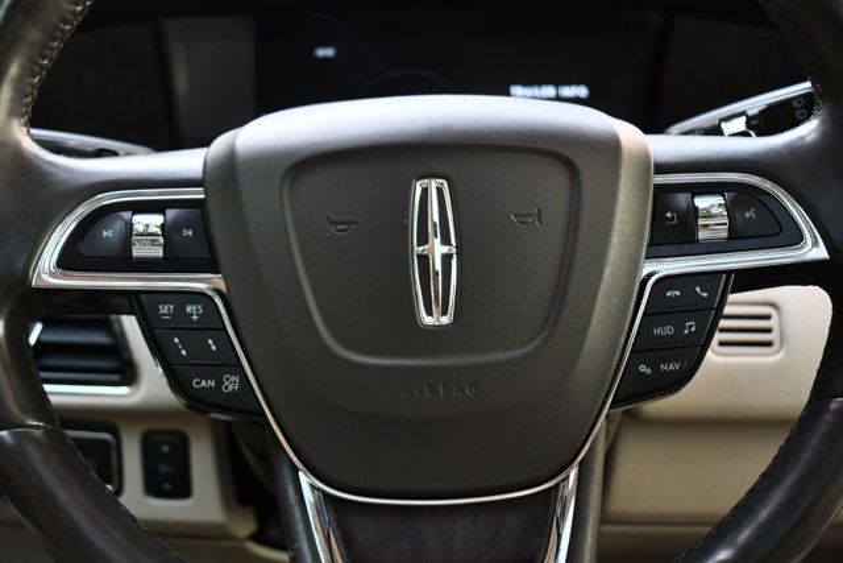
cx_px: 422
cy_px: 282
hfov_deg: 38.9
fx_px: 1194
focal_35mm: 51
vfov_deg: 26.5
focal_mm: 34
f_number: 4.5
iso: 800
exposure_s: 1/160
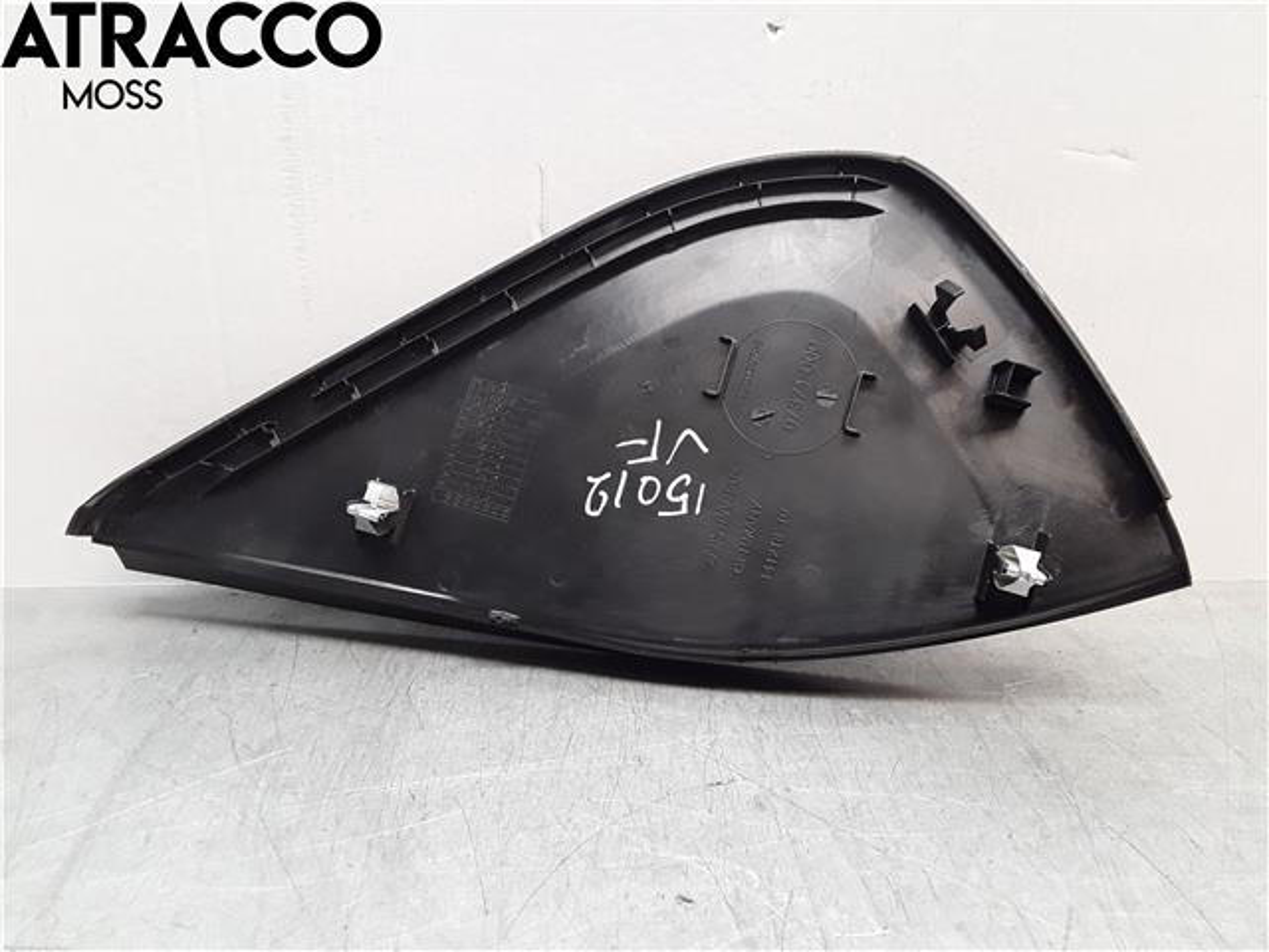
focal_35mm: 28
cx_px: 634
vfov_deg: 49.7
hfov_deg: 63.4
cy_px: 476
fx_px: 1026
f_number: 1.9
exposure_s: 1/50
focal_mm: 2.91
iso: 80
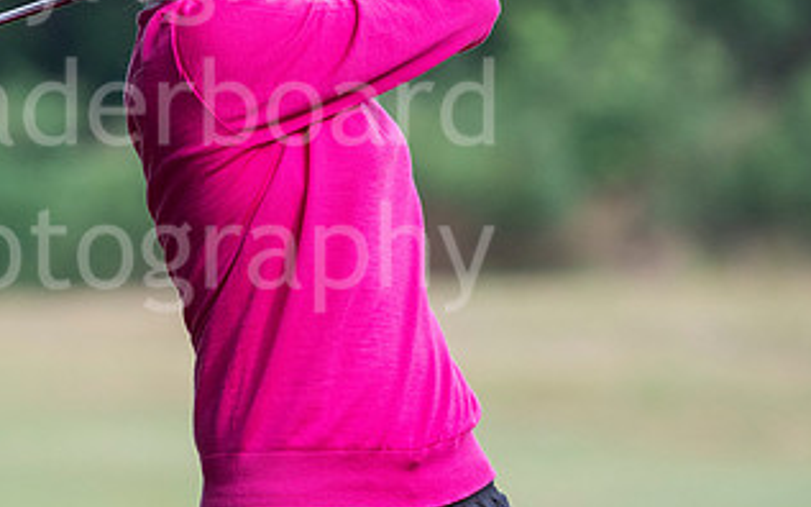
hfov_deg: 1.9
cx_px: 169
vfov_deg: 1.2
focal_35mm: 1091
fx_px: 24109
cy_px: 127
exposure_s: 1/1000
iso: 1000
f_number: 5.6
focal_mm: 390
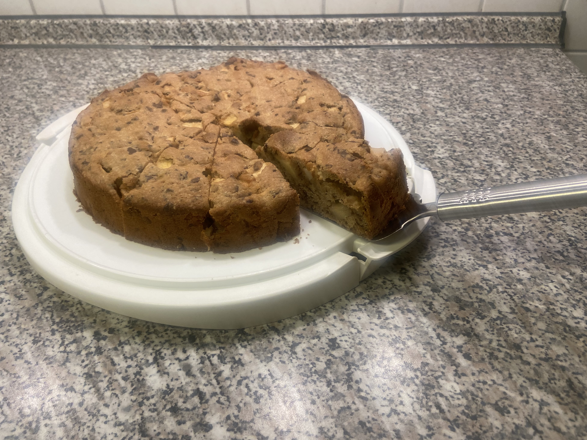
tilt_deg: -39.9
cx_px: 284
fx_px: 458
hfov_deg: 65.3
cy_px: 218
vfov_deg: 51.4
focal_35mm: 27
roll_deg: +2.1
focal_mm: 4.25
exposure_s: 1/100
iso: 100
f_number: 1.8
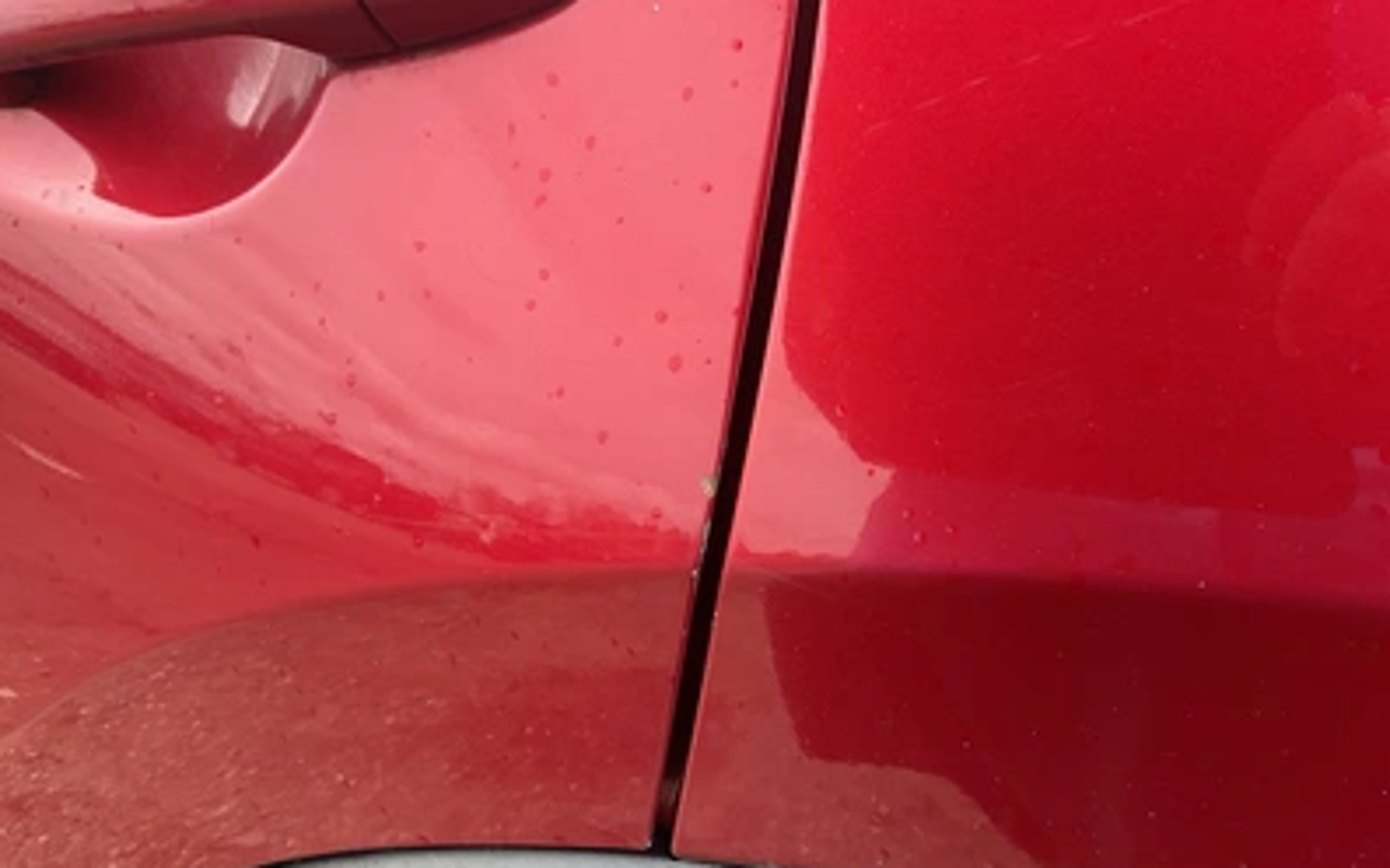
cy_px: 462
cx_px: 693
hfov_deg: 61.2
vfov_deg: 40.6
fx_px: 1174
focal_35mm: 31
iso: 25
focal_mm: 3
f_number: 1.8
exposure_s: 1/312
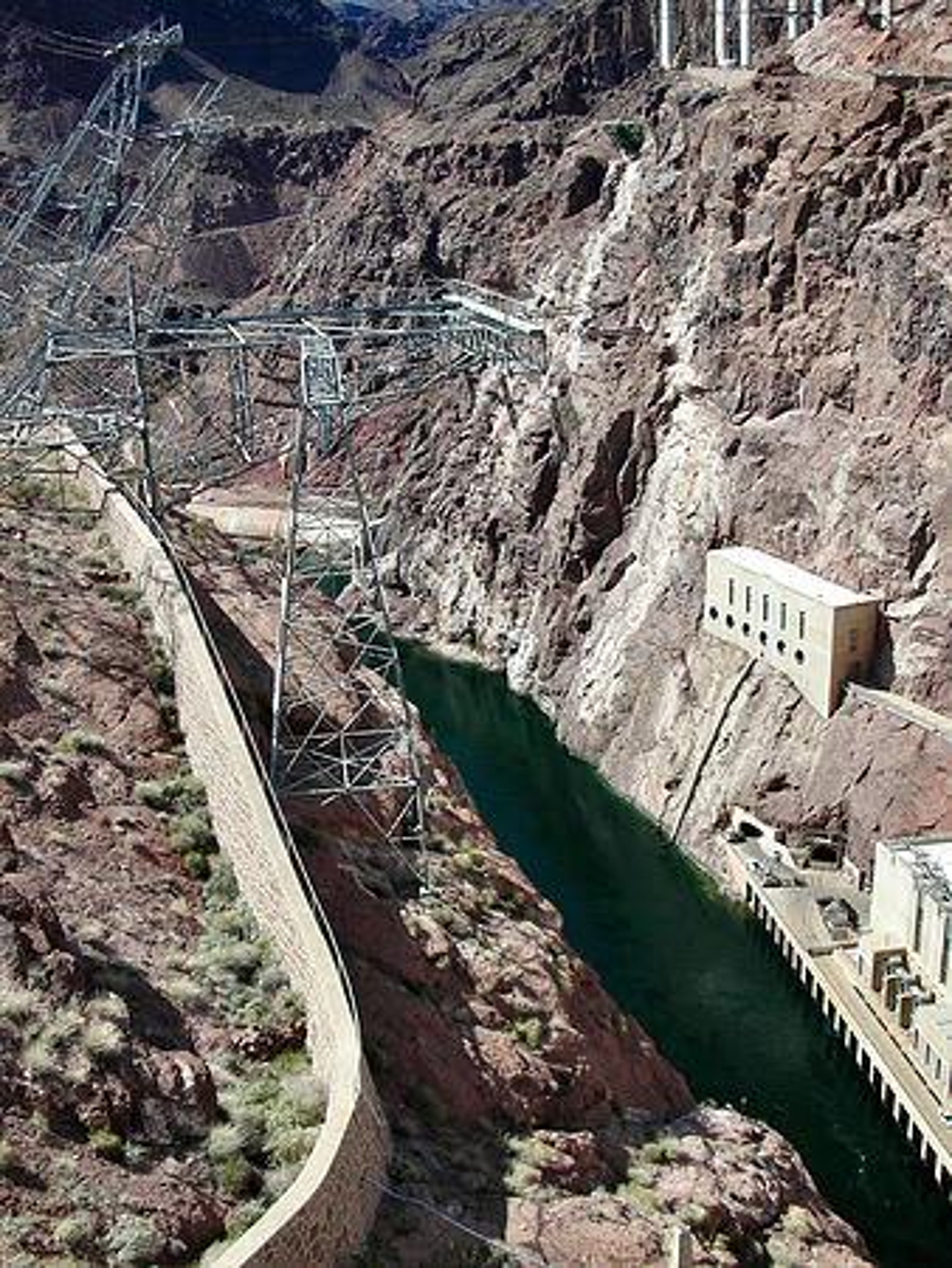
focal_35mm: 35
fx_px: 1282
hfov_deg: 40.7
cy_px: 634
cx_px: 476
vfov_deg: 52.6
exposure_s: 1/78.3
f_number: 8.5
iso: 50
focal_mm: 5.8
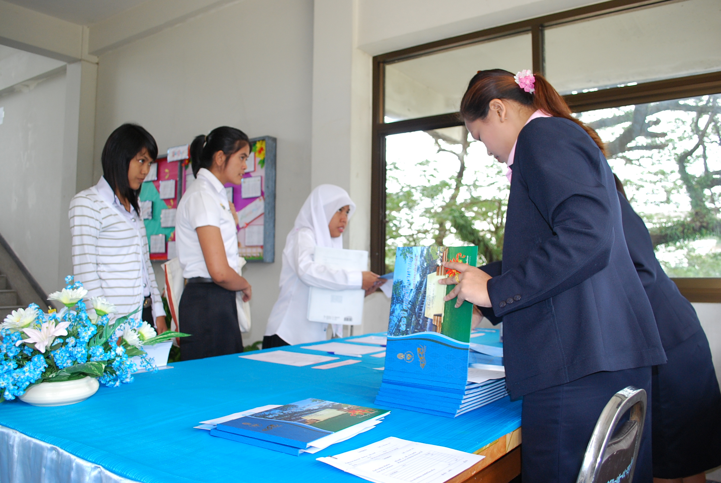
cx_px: 360
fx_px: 602
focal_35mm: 30
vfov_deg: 43.7
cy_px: 242
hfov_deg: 61.9
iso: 400
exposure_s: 1/50
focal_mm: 20
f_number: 4
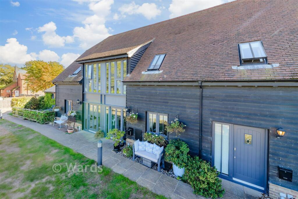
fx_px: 116
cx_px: 149
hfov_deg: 104.2
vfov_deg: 81.2
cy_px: 100
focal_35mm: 14
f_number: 8
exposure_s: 1/50
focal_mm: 14
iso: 125
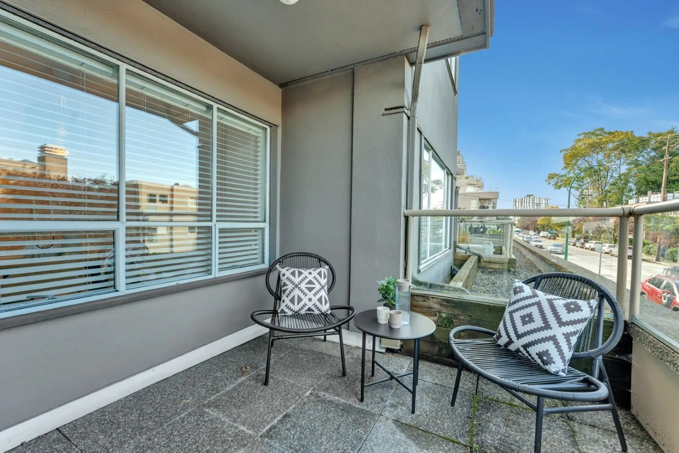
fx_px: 285
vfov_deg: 77.0
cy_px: 226
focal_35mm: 15
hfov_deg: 100.0
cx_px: 340
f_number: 8
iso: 400
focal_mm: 15.1
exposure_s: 1/100
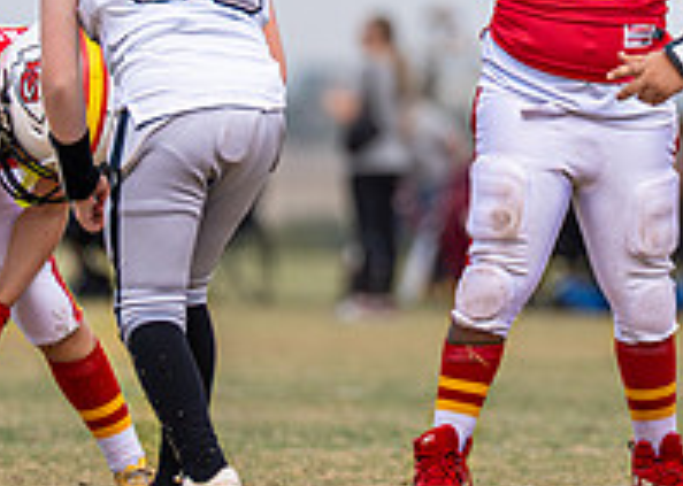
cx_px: 584
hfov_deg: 2.3
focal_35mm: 881
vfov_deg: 1.6
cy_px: 43
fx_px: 17072
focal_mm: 200
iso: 160
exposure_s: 1/3200
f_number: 2.8
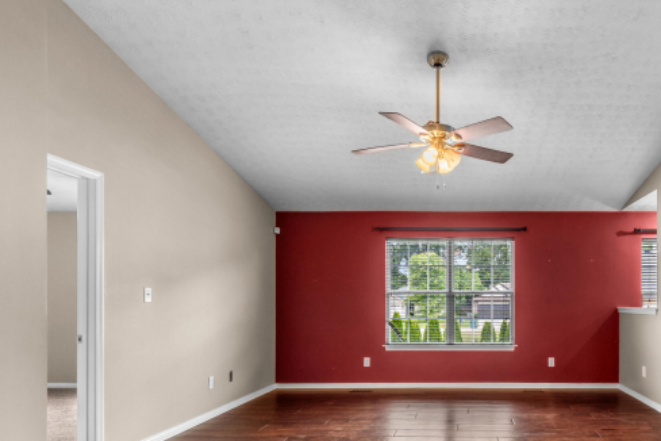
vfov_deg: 54.3
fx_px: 422
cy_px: 284
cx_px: 466
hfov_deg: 72.6
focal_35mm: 23
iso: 400
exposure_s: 1/4
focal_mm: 10
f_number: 8
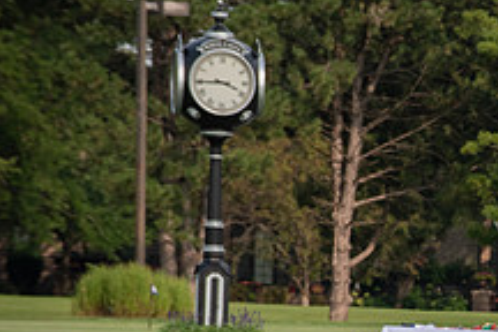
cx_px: 781
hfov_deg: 3.3
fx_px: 8714
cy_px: 465
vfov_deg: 2.2
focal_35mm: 630
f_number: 5
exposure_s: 1/1250
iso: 250
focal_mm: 200
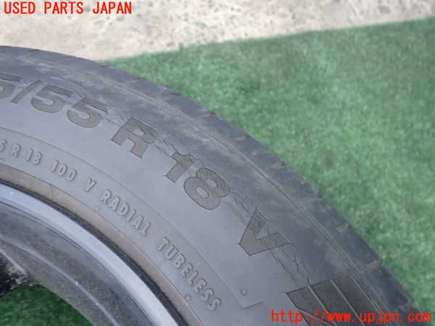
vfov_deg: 46.8
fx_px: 377
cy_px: 163
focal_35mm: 30
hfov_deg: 60.0
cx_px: 218
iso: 100
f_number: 2.3
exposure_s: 1/125
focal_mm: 5.4
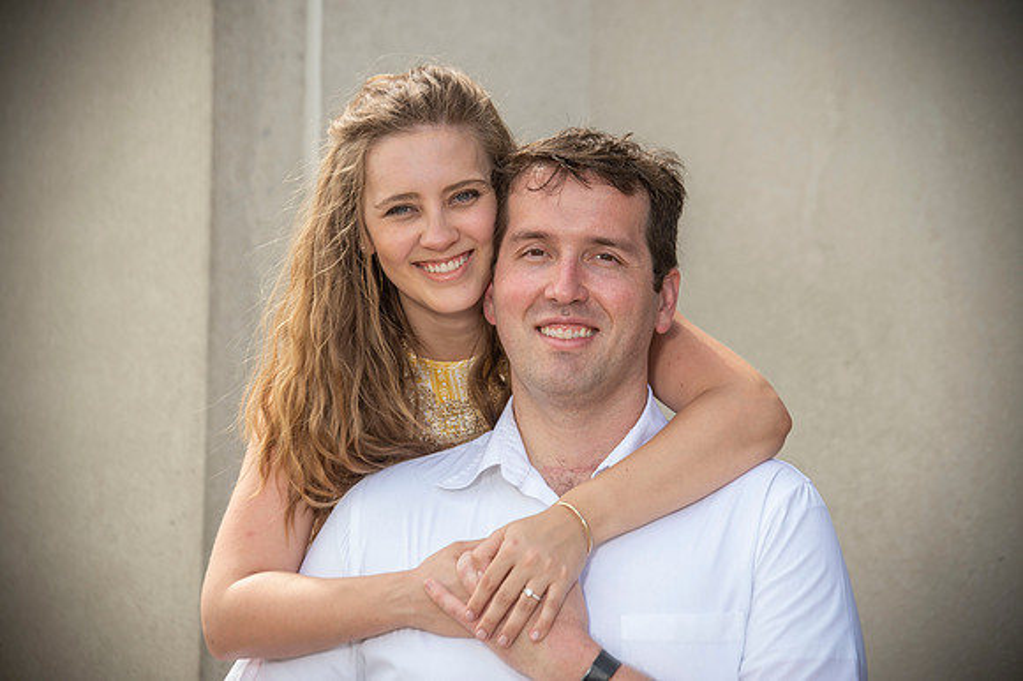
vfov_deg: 8.3
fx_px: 4686
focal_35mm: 165
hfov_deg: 12.5
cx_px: 512
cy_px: 340
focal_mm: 165
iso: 250
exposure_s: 1/250
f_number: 6.3
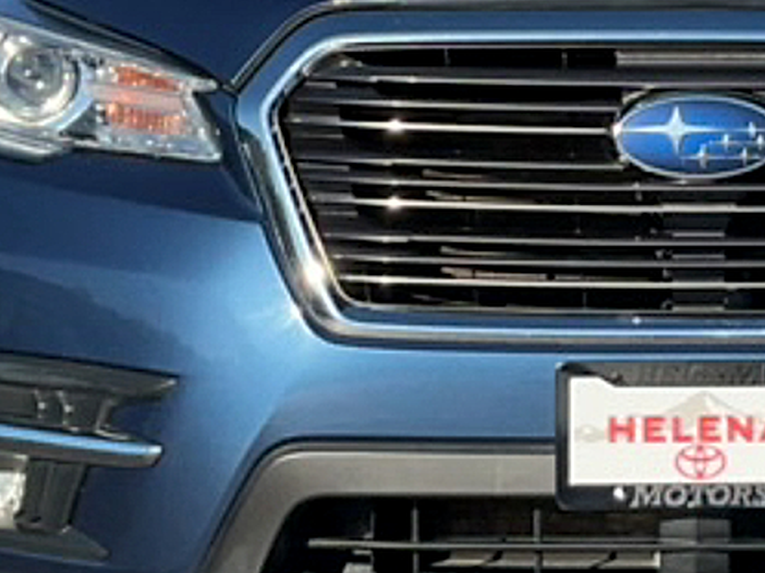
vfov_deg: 12.8
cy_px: 294
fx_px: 2562
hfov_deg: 16.7
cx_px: 702
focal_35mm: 116
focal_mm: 3
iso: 25
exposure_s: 1/1984
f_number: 1.8
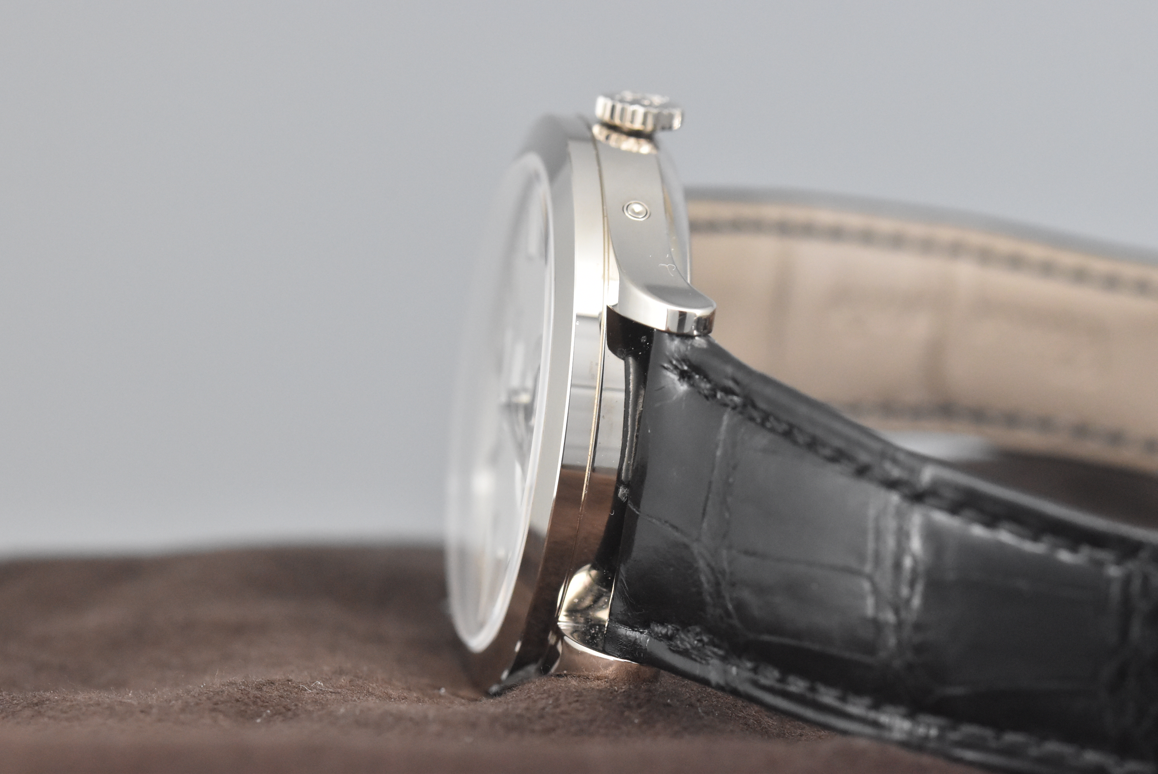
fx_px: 5070
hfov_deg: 13.0
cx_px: 579
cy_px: 387
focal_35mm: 158
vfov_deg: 8.7
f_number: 11
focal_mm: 105
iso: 3200
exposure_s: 1/160
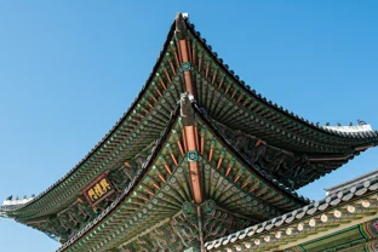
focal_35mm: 39
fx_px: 409
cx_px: 151
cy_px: 164
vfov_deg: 34.0
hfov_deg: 49.3
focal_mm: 29
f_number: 5.6
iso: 100
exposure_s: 1/250
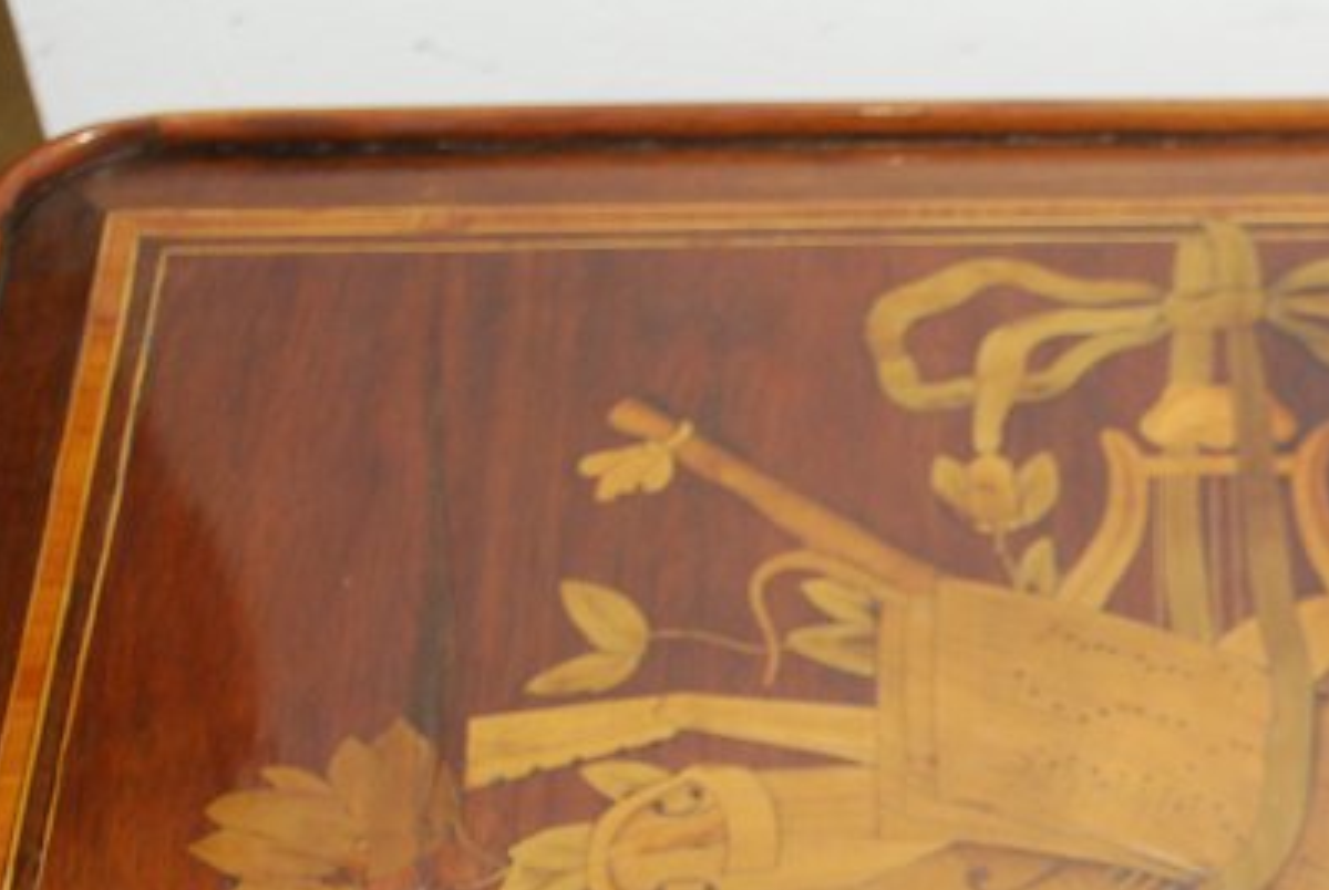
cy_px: 1084
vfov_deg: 11.5
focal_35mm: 117
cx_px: 1598
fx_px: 4326
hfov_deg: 16.7
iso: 400
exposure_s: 1/30
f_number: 4.5
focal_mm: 26
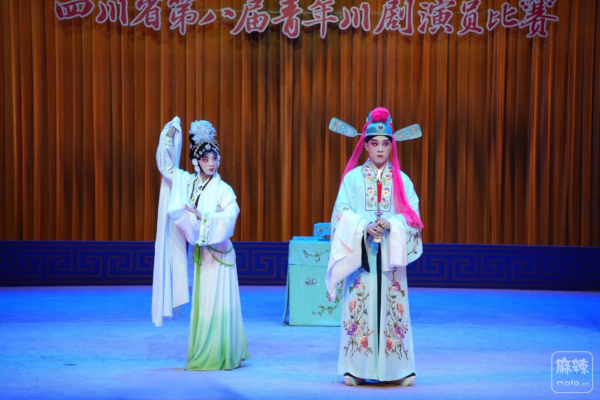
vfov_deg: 12.7
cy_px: 200
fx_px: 1800
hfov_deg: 18.9
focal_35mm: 108
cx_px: 300
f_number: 5.6
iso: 640
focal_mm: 108
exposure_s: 1/160
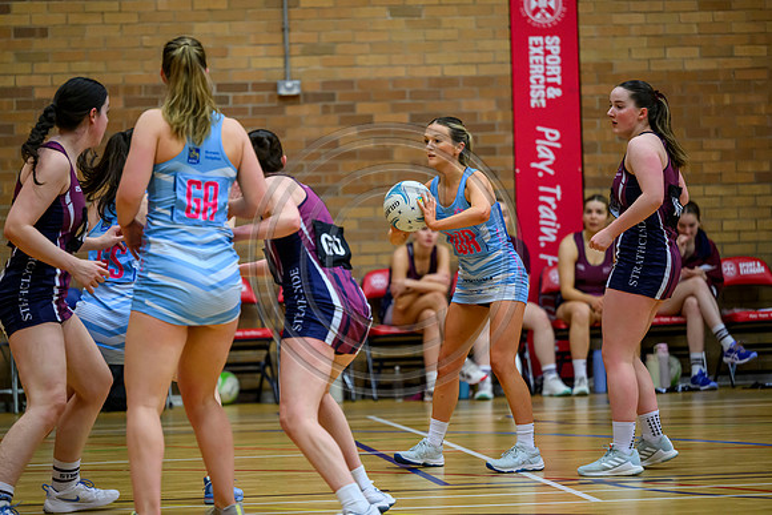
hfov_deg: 13.2
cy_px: 258
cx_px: 386
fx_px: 3325
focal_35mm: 155
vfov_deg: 8.9
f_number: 2.8
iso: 5000
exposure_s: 1/1000
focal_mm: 155
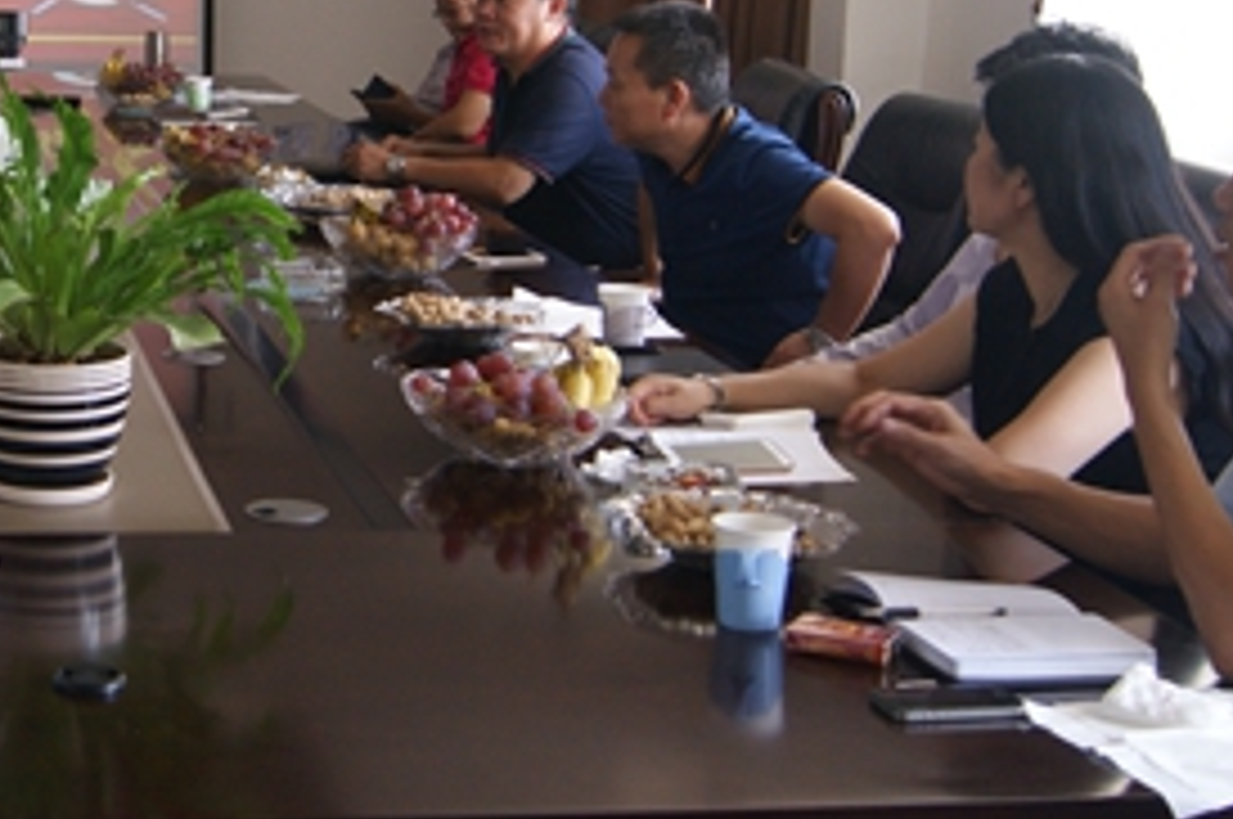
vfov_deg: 19.4
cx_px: 99
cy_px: 140
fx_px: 2360
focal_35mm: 69
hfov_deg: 28.1
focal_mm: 18
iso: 250
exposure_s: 1/30
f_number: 3.5
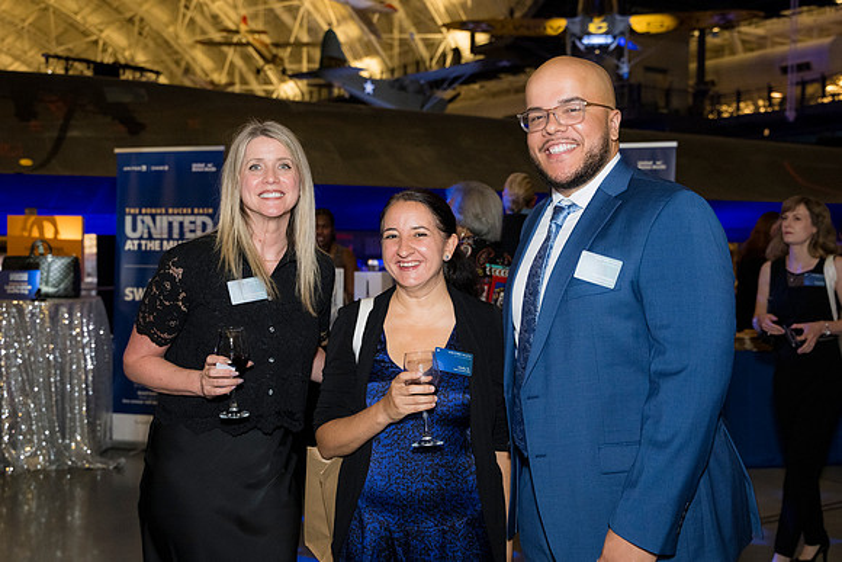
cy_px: 281
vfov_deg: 32.6
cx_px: 421
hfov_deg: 47.4
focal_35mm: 41
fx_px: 959
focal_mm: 41
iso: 3200
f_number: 4
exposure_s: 1/160
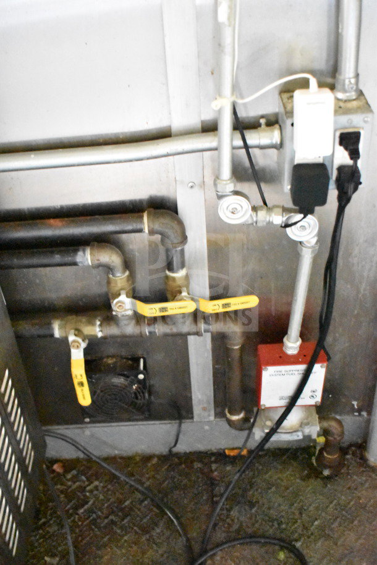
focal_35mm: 40
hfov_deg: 33.0
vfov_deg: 47.9
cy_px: 282
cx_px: 188
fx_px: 636
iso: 25600
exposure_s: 1/20
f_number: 4
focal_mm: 27
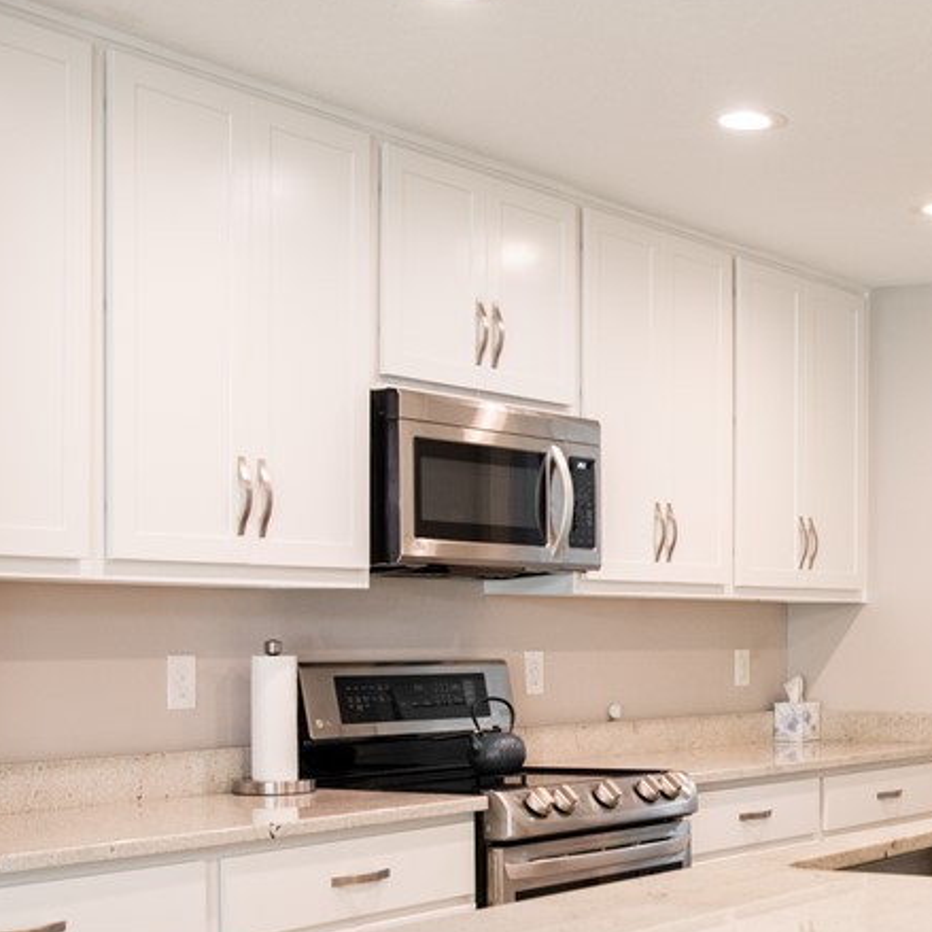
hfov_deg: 25.7
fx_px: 1919
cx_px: 962
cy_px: 670
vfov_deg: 27.0
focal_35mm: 63
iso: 1250
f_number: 5.6
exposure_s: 1/60
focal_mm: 30
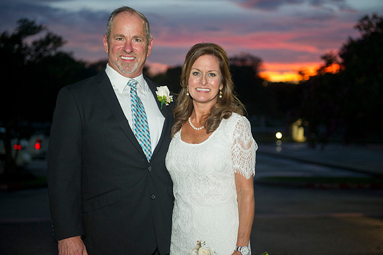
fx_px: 638
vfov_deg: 22.6
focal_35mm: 60
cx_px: 192
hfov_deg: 33.4
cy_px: 128
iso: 800
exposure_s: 1/160
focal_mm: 60
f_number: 2.8
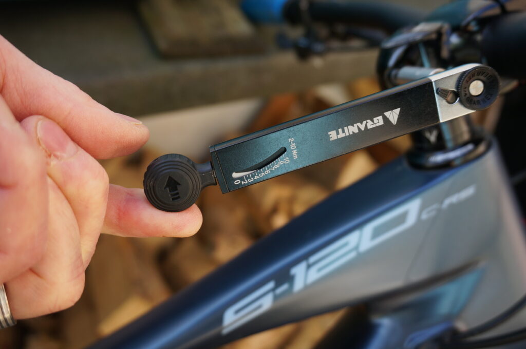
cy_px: 174
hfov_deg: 57.3
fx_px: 482
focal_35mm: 33
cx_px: 263
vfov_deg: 39.9
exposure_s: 1/160
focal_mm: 22
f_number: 4
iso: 160
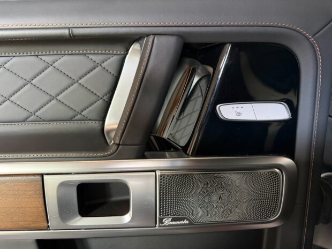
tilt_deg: -17.0
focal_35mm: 24
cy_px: 124
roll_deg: +3.2
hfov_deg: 71.6
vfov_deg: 56.8
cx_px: 166
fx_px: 230
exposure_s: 1/38
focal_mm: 6.76
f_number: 1.78
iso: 800
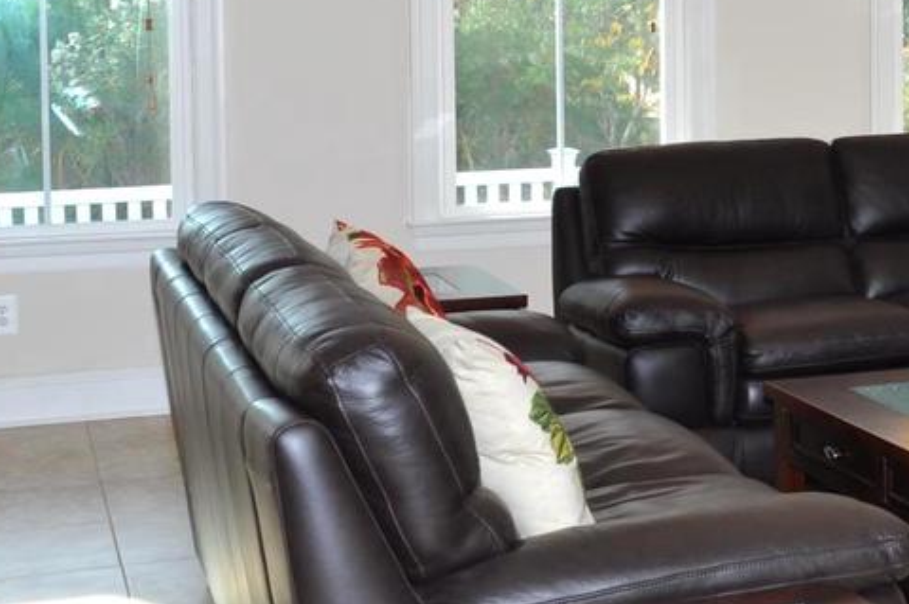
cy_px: 89
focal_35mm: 81
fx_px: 2043
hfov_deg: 23.7
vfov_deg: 16.6
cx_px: 975
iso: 200
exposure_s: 1/30
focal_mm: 18
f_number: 8
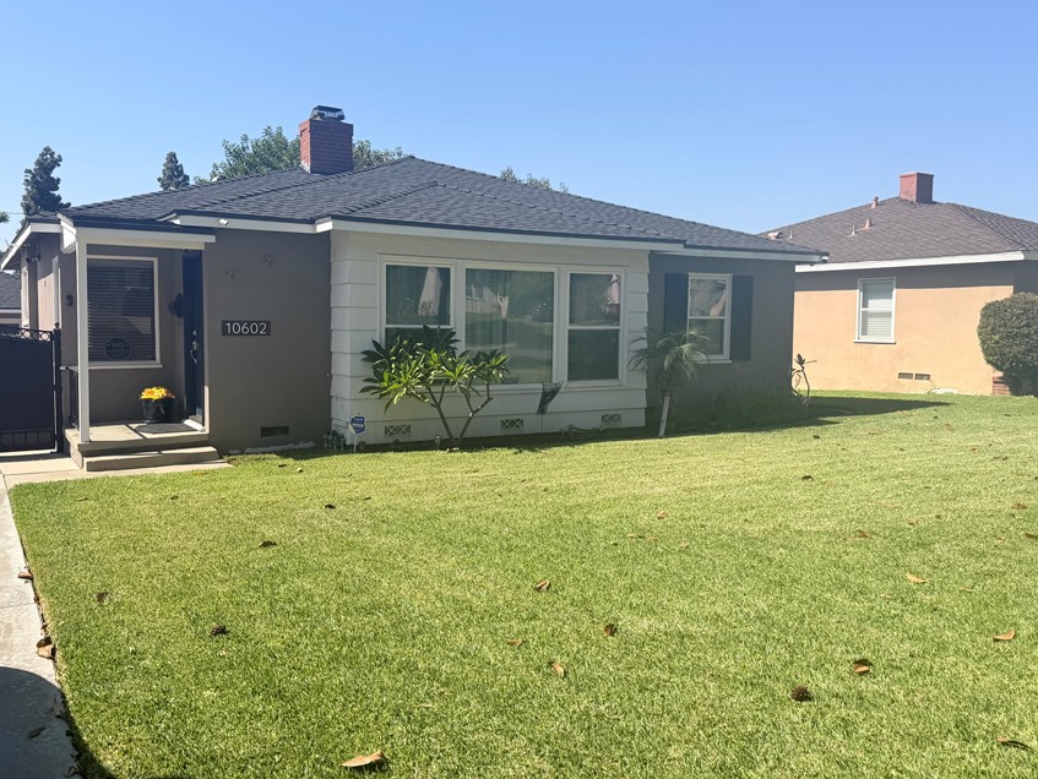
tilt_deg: -3.2
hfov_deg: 61.6
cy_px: 375
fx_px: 870
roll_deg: -0.2
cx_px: 482
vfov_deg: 48.3
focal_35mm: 29
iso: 80
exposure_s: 1/4405
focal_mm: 6.76
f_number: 1.78
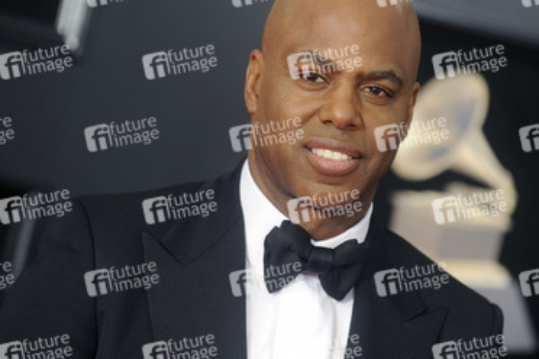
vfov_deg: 6.1
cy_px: 171
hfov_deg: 9.2
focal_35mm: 224
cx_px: 285
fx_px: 3354
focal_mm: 185
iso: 1600
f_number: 4.5
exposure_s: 1/400
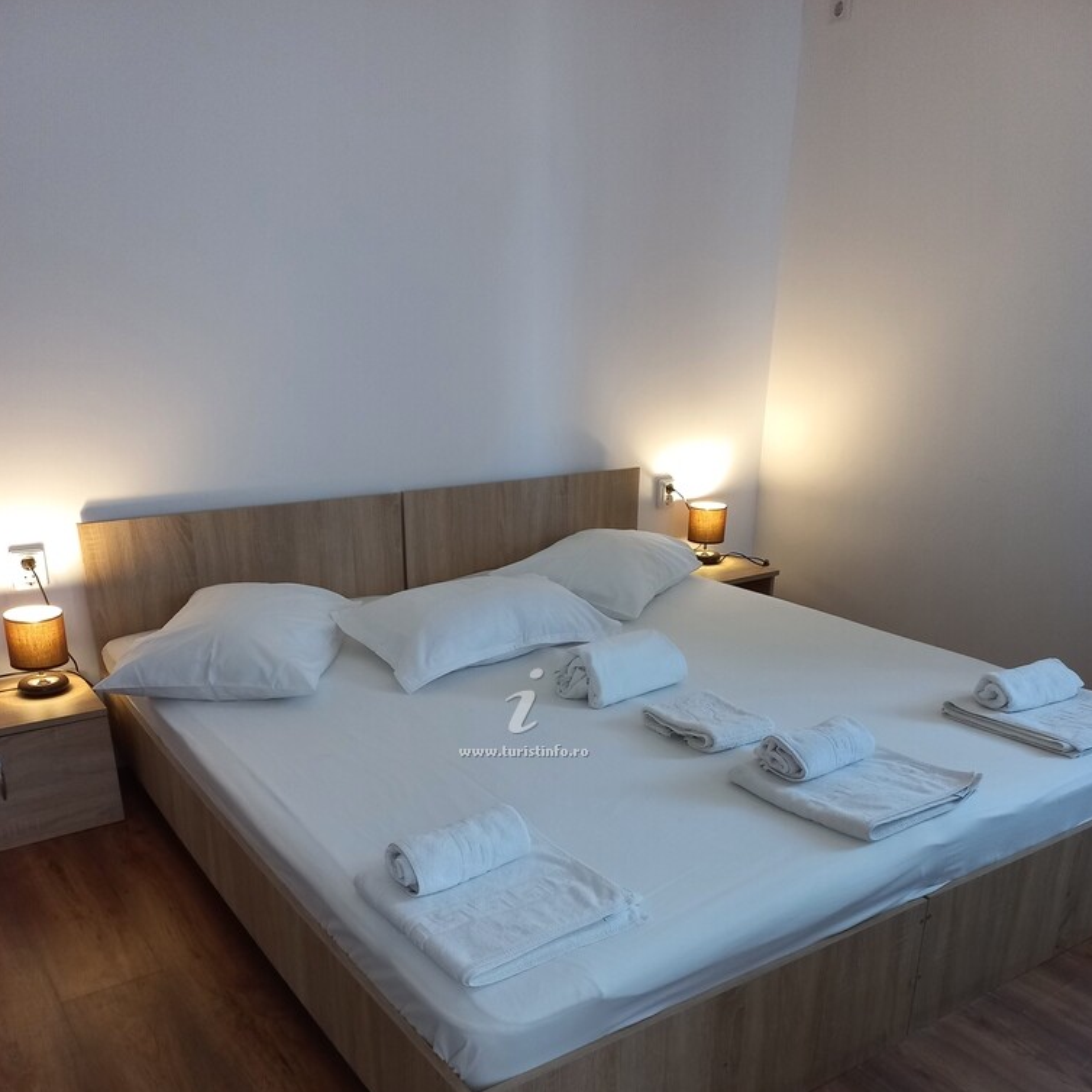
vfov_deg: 52.9
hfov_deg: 54.0
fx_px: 1071
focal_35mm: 30
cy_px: 737
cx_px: 550
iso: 320
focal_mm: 4.6
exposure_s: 1/33
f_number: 1.8
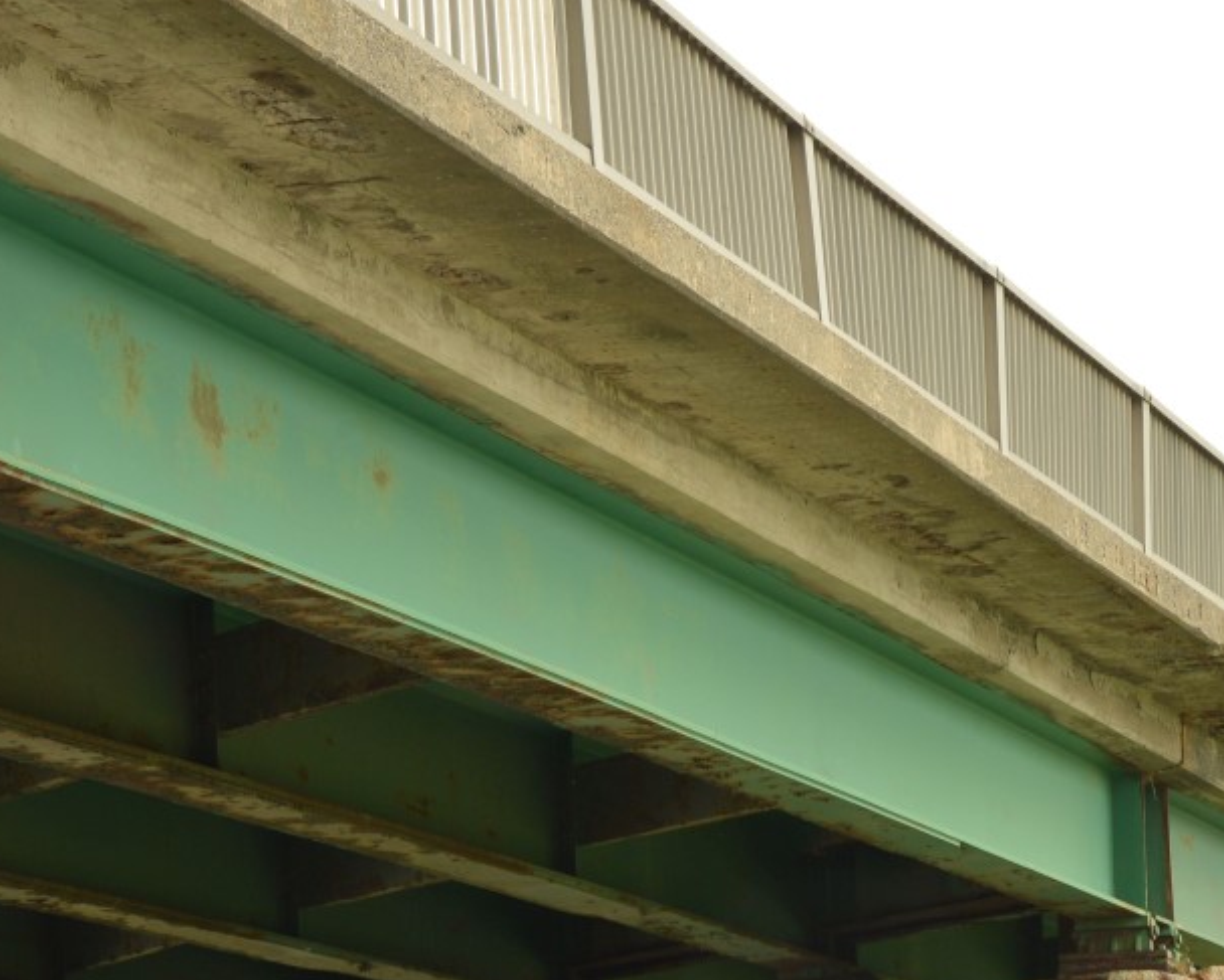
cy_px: 988
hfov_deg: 13.2
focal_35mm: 145
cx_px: 972
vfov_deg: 10.6
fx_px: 5255
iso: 320
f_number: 11
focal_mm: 58
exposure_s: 1/80
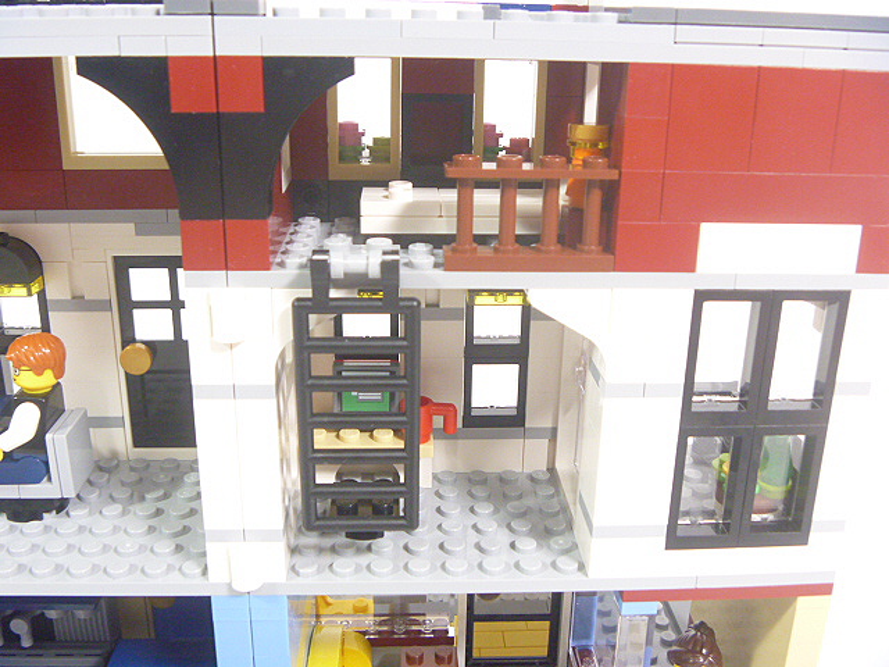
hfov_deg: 52.6
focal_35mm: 35
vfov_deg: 40.7
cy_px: 334
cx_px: 444
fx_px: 899
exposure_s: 1/15
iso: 400
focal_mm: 6.3
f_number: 3.5
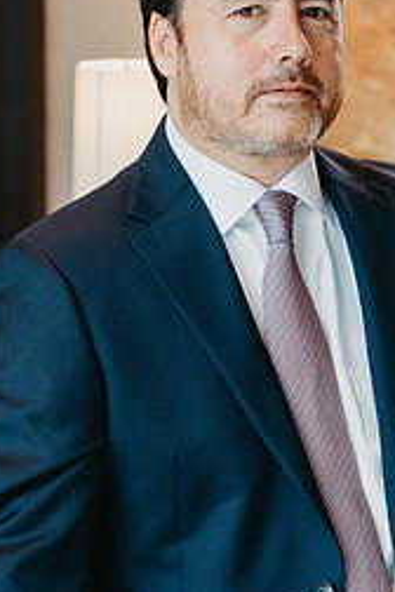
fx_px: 2057
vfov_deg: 16.4
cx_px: 240
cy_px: 233
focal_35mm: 125
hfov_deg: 11.0
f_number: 5
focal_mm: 70
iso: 1000
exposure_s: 1/125
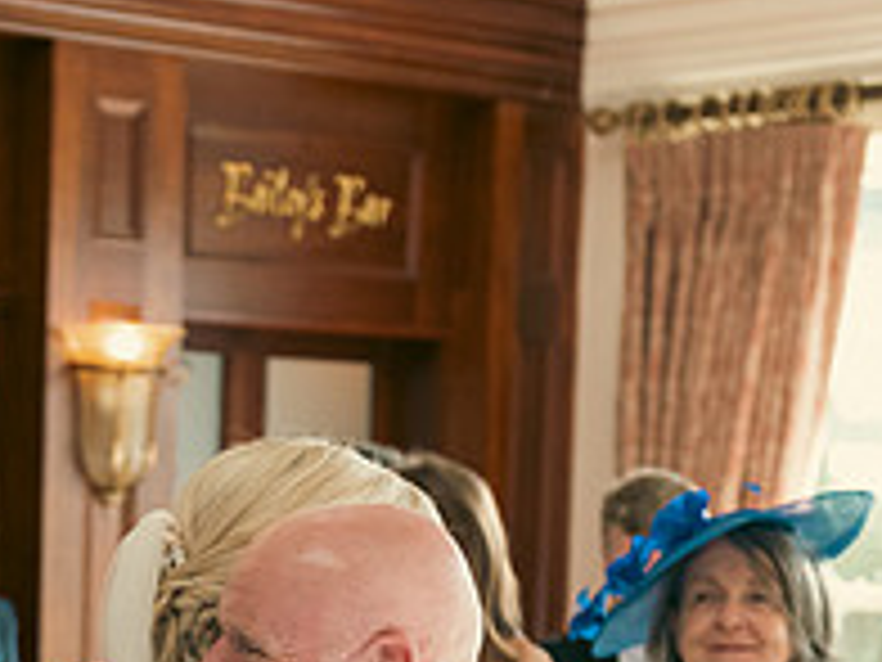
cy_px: 804
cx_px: -18
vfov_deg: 11.6
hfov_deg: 15.5
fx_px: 3185
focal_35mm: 125
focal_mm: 44
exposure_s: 1/100
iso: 400
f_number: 3.5
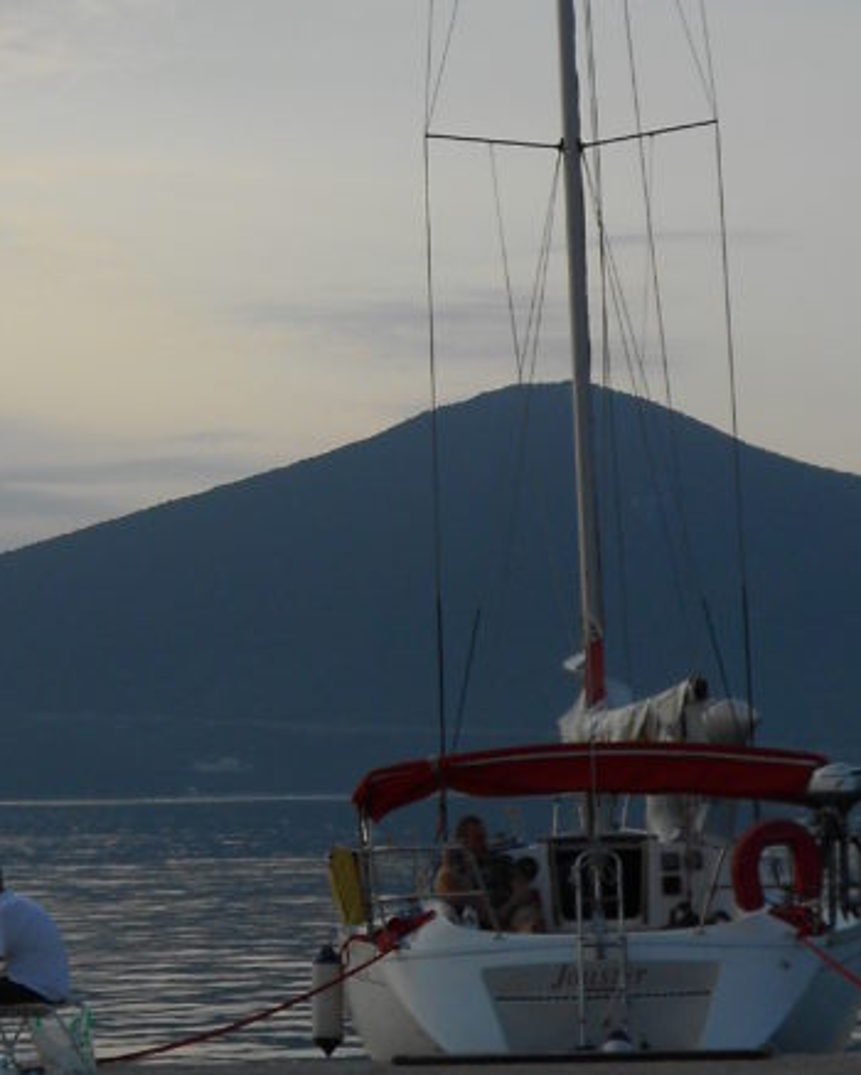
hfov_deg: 13.7
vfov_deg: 17.1
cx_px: 116
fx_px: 3565
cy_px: 295
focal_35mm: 112
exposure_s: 1/800
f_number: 4.5
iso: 80
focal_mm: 9
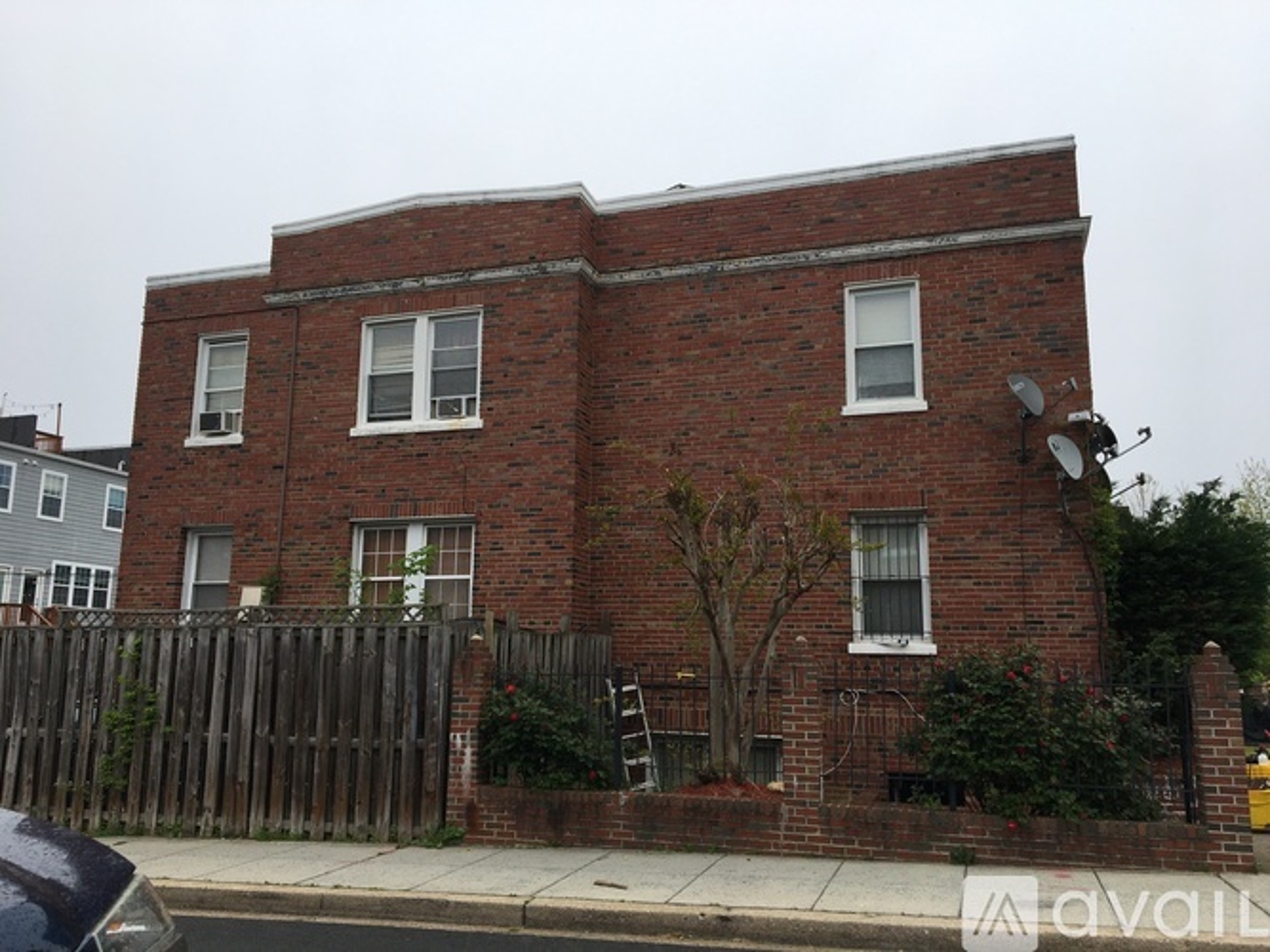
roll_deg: -1.6
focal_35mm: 29
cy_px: 476
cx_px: 635
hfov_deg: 61.7
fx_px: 1064
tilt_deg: +11.1
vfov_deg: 48.2
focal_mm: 4.15
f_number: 2.2
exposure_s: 1/1538
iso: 25
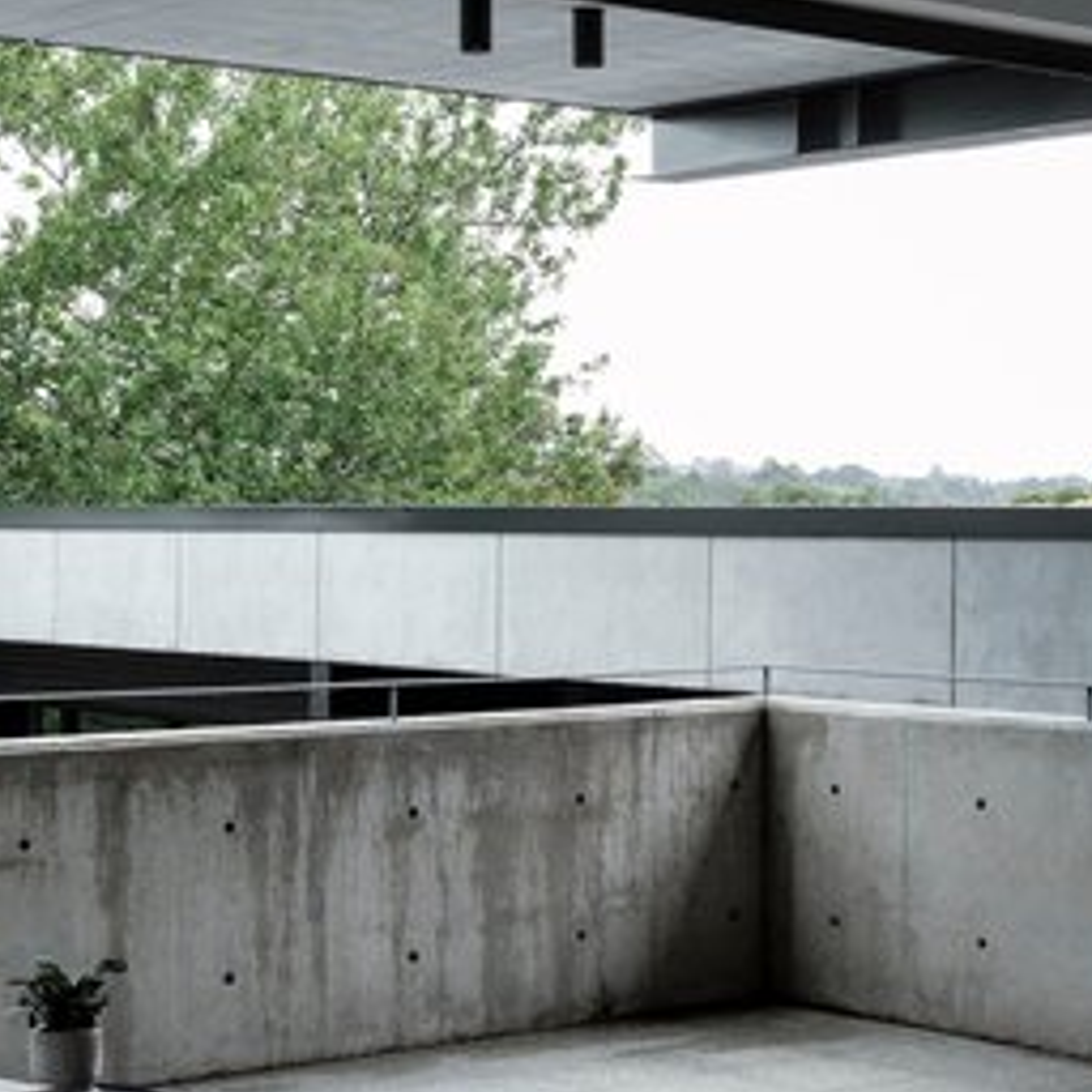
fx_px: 2962
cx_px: 742
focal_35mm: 83
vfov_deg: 20.9
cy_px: 495
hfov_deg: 20.8
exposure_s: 1.1
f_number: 18
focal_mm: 37.6
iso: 100
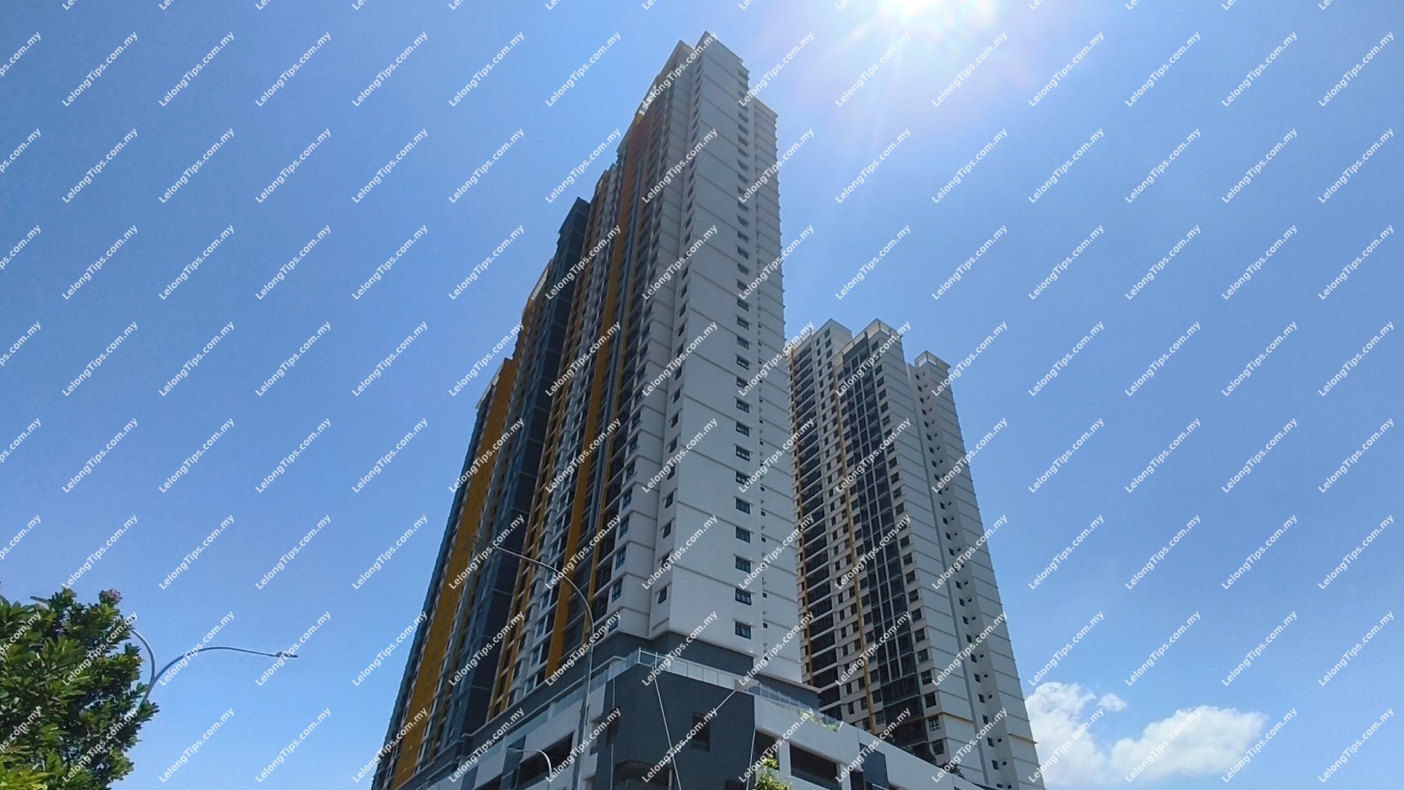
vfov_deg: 63.4
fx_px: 633
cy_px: 471
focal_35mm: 17
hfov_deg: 95.9
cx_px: 685
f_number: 2.2
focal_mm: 1.65
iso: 64
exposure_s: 1/9804
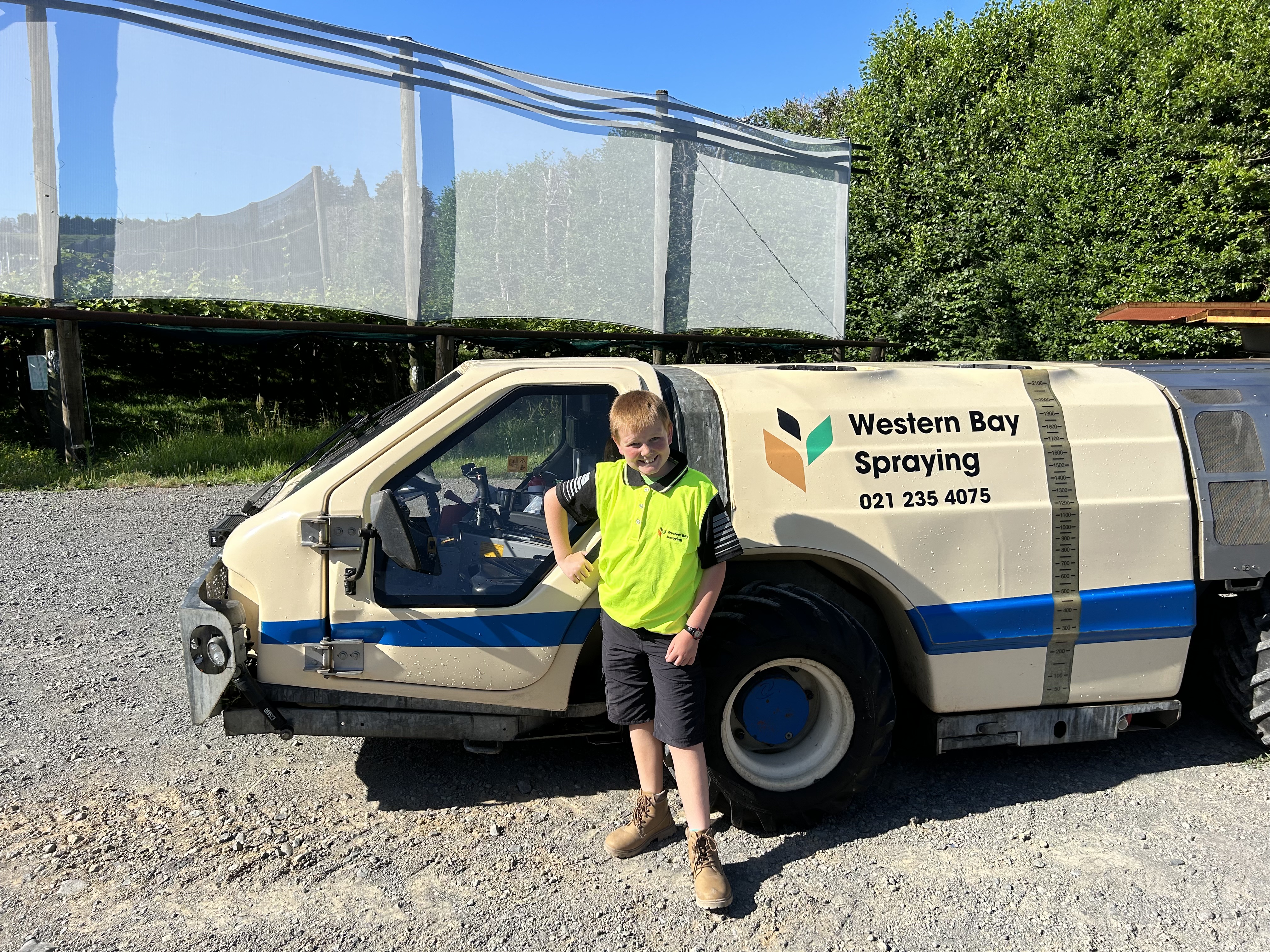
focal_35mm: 26
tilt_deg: -11.1
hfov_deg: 67.3
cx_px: 635
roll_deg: +1.3
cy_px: 476
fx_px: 954
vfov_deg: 53.1
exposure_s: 1/4274
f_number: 1.5
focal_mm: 5.7
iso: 50
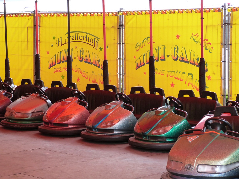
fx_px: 621
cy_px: 90
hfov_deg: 21.8
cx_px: 120
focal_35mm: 90
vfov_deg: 16.4
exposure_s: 1/60
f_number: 3.4
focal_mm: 16.1
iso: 320
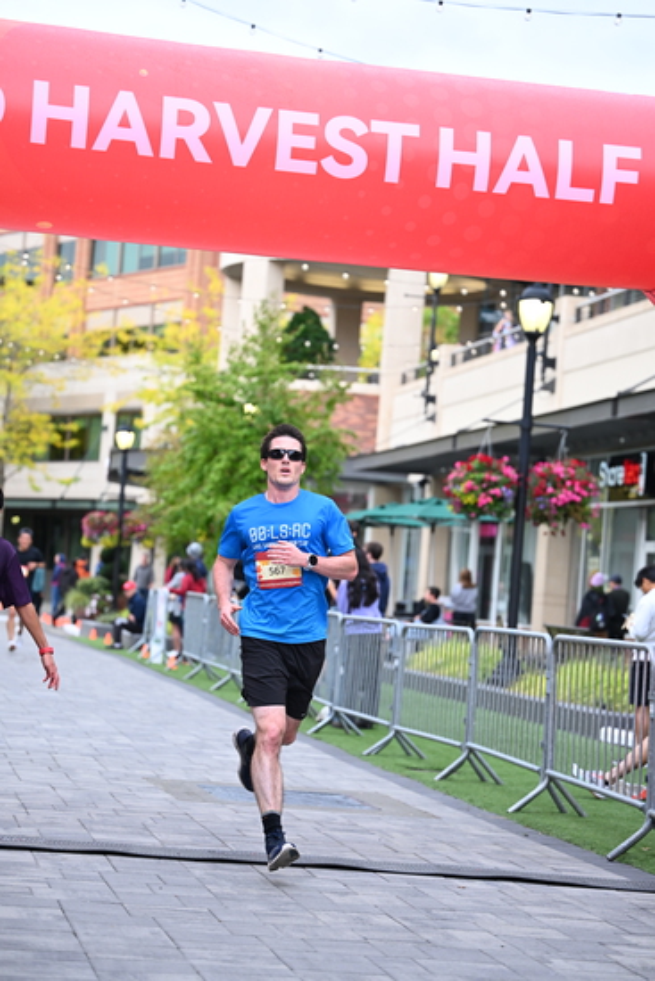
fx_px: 2291
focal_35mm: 84
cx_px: 328
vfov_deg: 24.2
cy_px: 490
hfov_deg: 16.3
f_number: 2.8
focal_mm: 84
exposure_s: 1/1600
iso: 1000
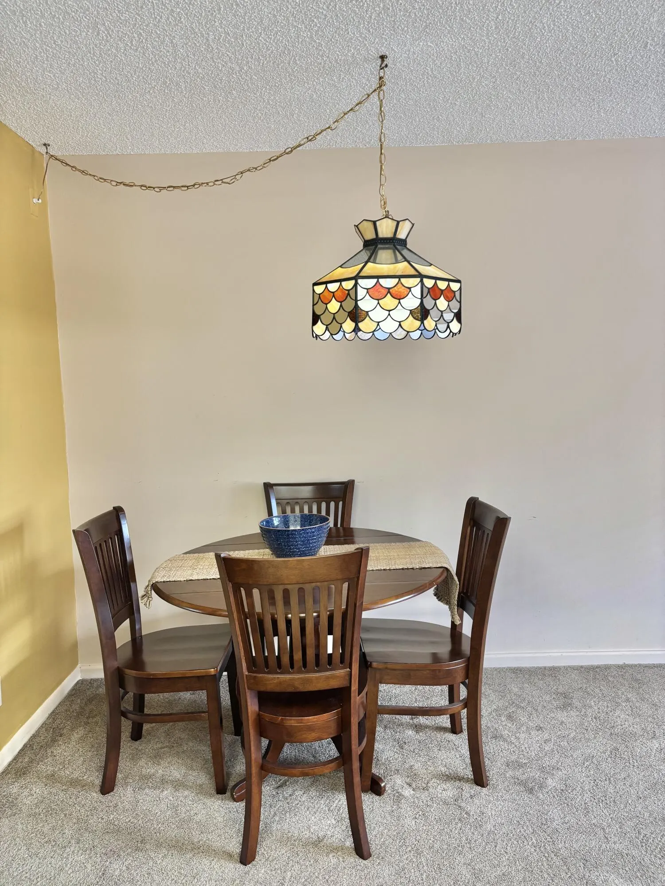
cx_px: 332
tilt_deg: -5.2
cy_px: 443
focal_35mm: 26
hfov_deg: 53.1
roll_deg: +1.0
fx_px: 666
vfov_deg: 67.3
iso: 125
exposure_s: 1/60
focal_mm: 5.96
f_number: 1.6
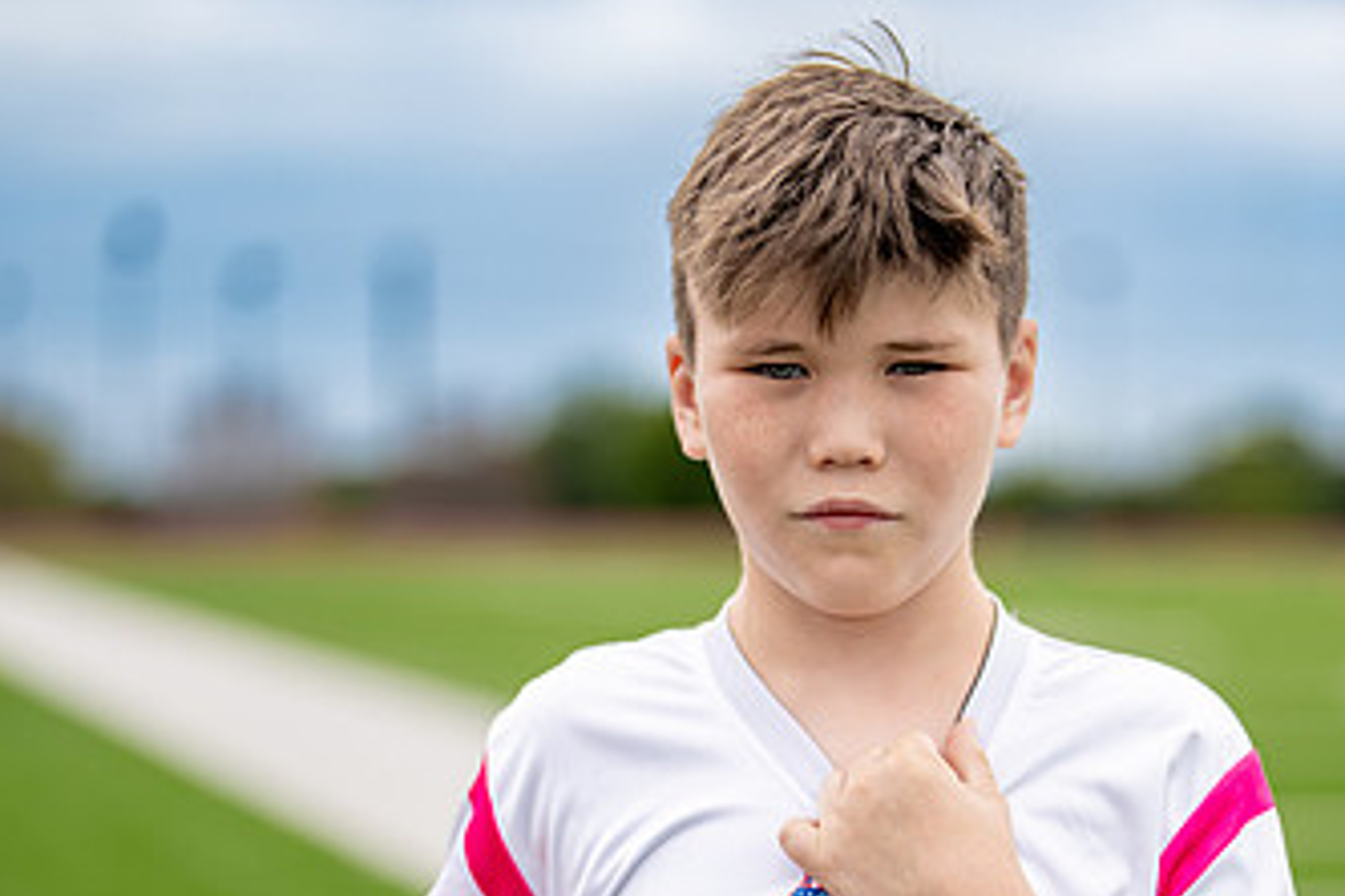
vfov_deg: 12.9
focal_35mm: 105
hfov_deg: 19.4
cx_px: 880
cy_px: 793
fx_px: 3923
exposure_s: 1/10000
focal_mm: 50
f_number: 1.2
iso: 100
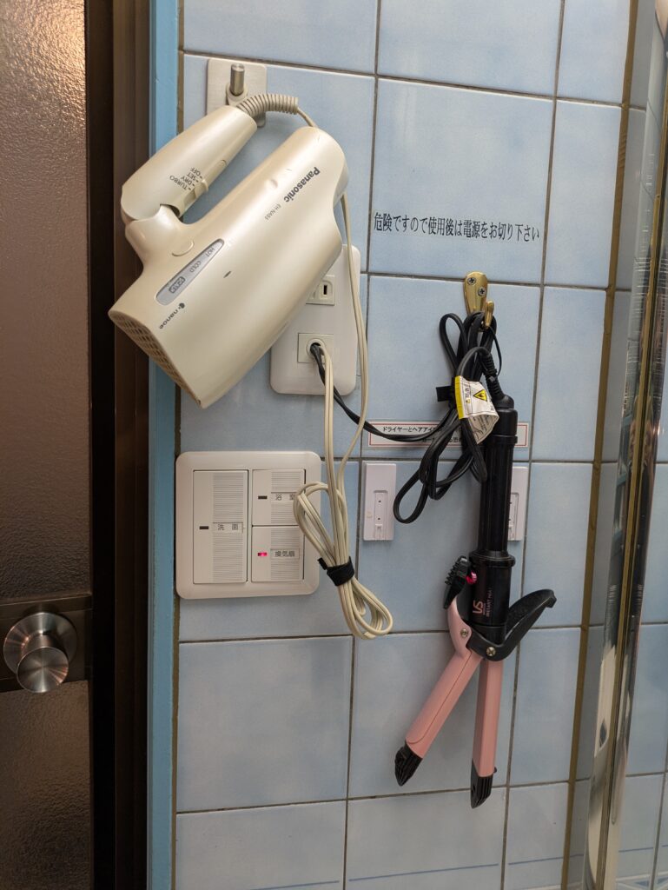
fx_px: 643
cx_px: 334
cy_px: 445
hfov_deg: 54.9
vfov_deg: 69.4
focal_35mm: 25
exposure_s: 1/50
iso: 162
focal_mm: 5.43
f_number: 1.89
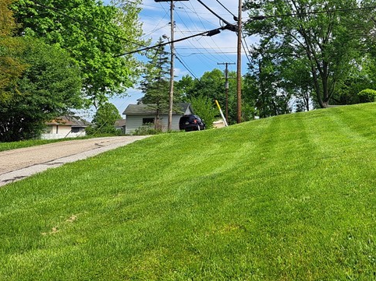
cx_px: 359
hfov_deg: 34.7
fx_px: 554
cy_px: 83
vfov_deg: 28.3
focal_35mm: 51
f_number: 1.8
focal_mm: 5.23
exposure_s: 1/1236
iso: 50
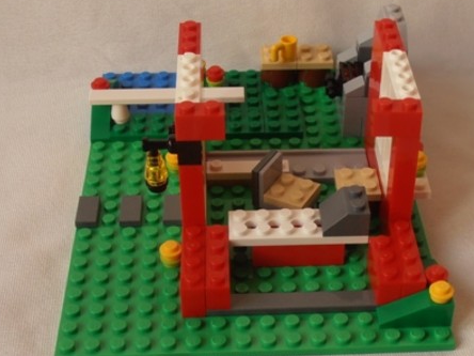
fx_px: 1027
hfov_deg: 25.9
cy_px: 242
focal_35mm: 75
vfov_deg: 19.6
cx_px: 283
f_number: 3.9
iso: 80
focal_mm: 6.61
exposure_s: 1/40
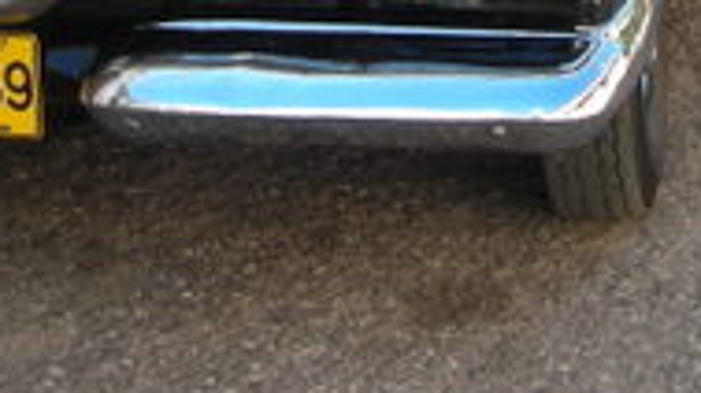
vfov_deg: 7.6
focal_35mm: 151
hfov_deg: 14.2
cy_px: -445
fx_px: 2805
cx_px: 249
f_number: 3.3
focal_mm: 6.8
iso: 50
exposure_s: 1/138
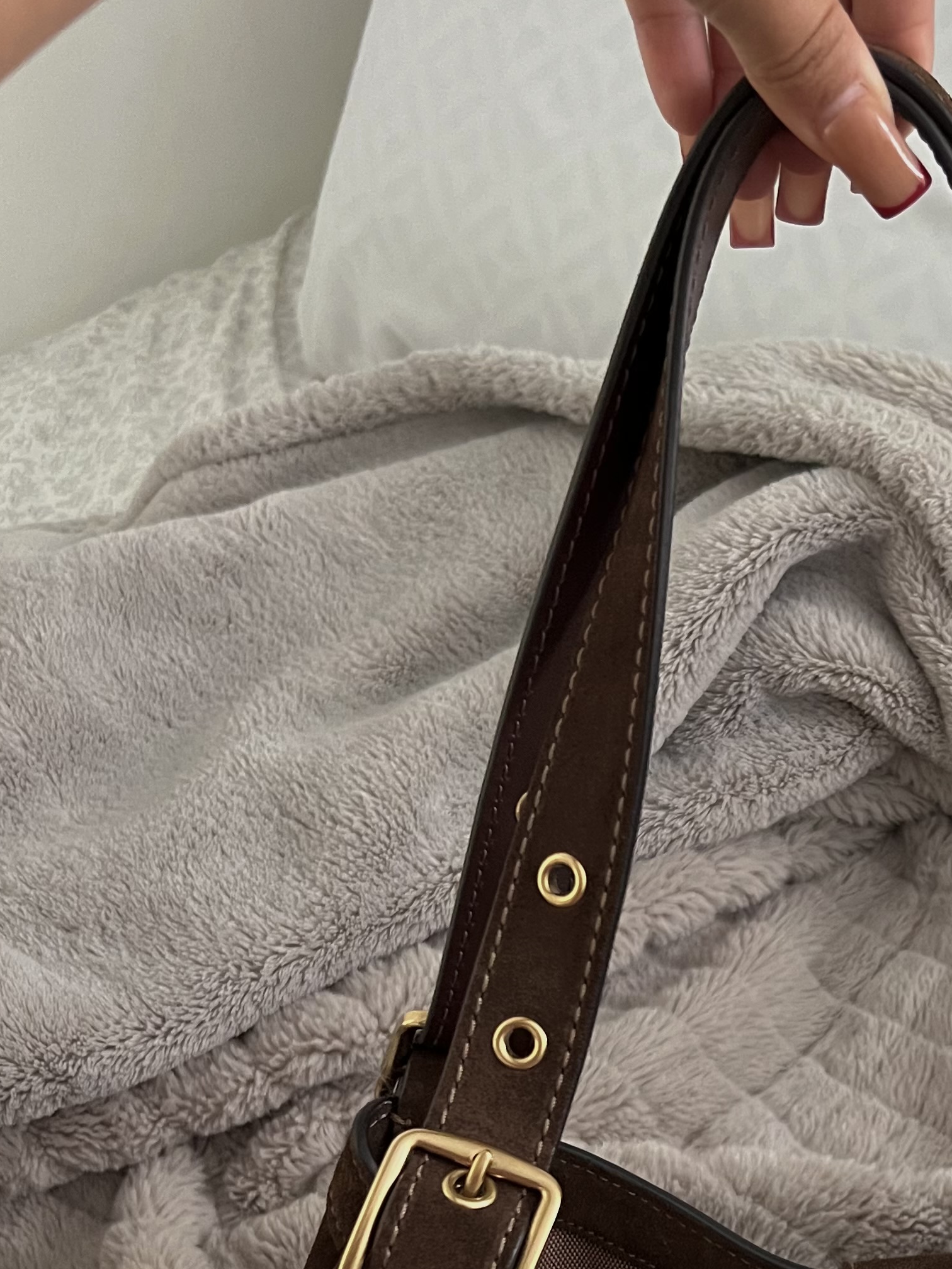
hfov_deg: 26.9
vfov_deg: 35.5
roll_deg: +0.9
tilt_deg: -44.8
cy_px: 1036
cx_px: 885
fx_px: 1907
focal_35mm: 52
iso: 500
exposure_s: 1/60
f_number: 1.5
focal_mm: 5.7
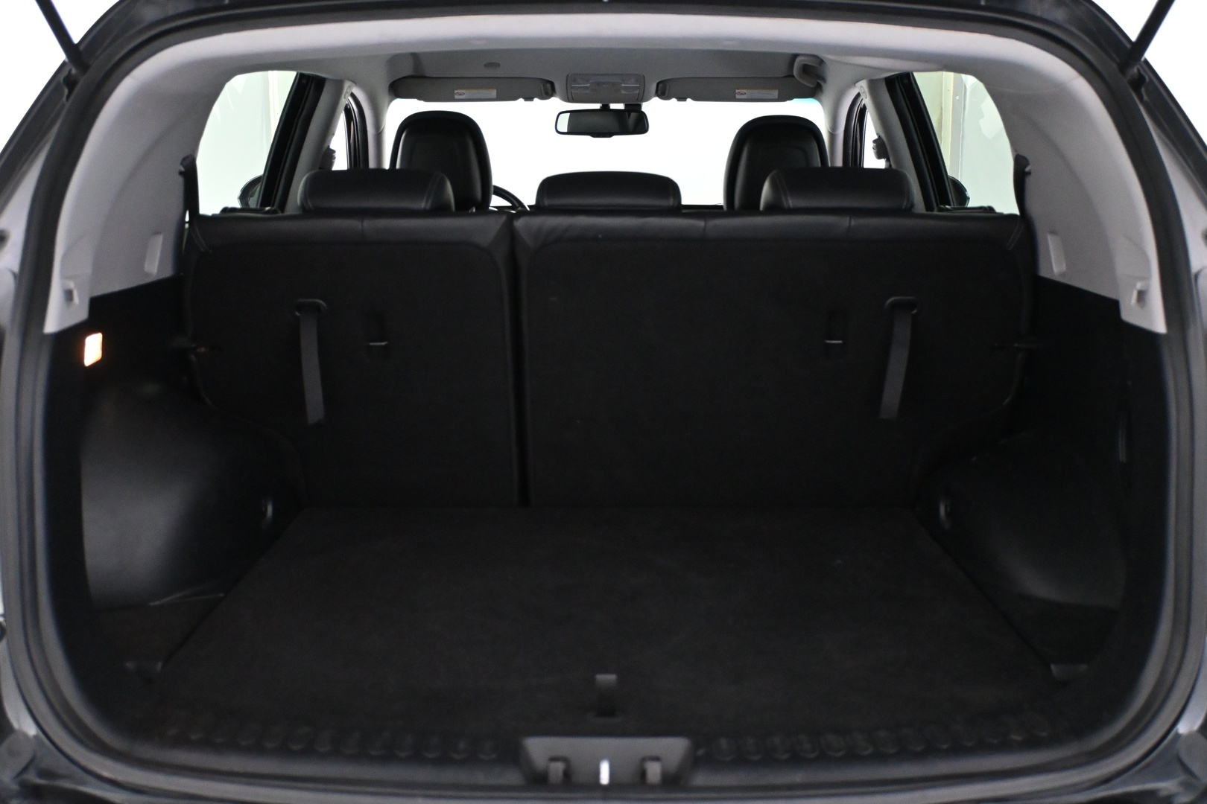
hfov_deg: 51.3
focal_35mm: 38
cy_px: 402
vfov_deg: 35.5
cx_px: 604
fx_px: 1257
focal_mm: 25
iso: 4500
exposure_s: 1/60
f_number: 4.2
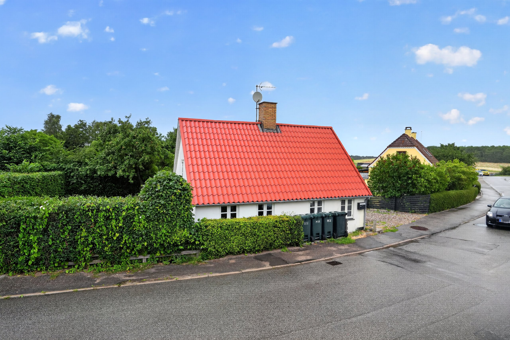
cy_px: 170
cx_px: 255
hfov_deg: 84.0
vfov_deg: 61.9
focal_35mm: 20
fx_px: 283
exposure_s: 1/125
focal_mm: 20
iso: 400
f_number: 9
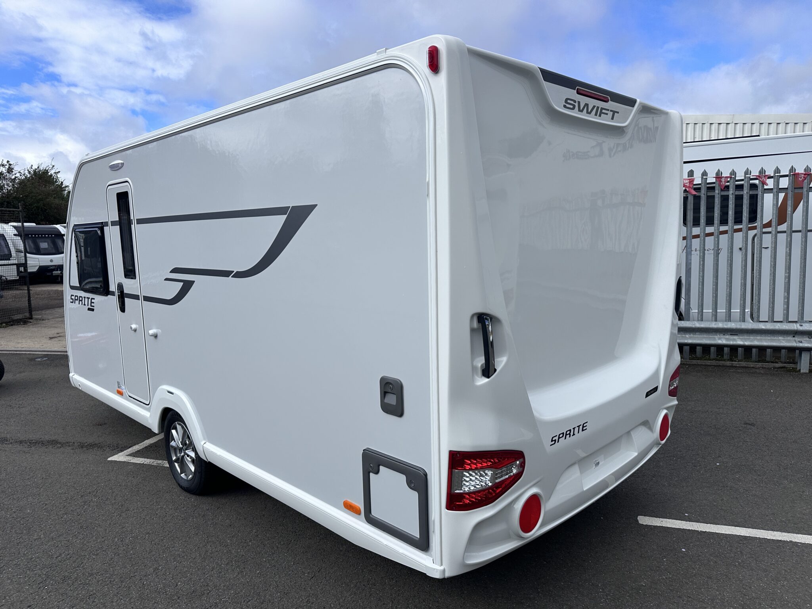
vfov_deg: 56.8
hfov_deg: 71.6
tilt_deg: -6.7
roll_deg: +0.4
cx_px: 406
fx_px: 563
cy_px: 304
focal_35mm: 24
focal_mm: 6.86
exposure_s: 1/6623
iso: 80
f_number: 1.78
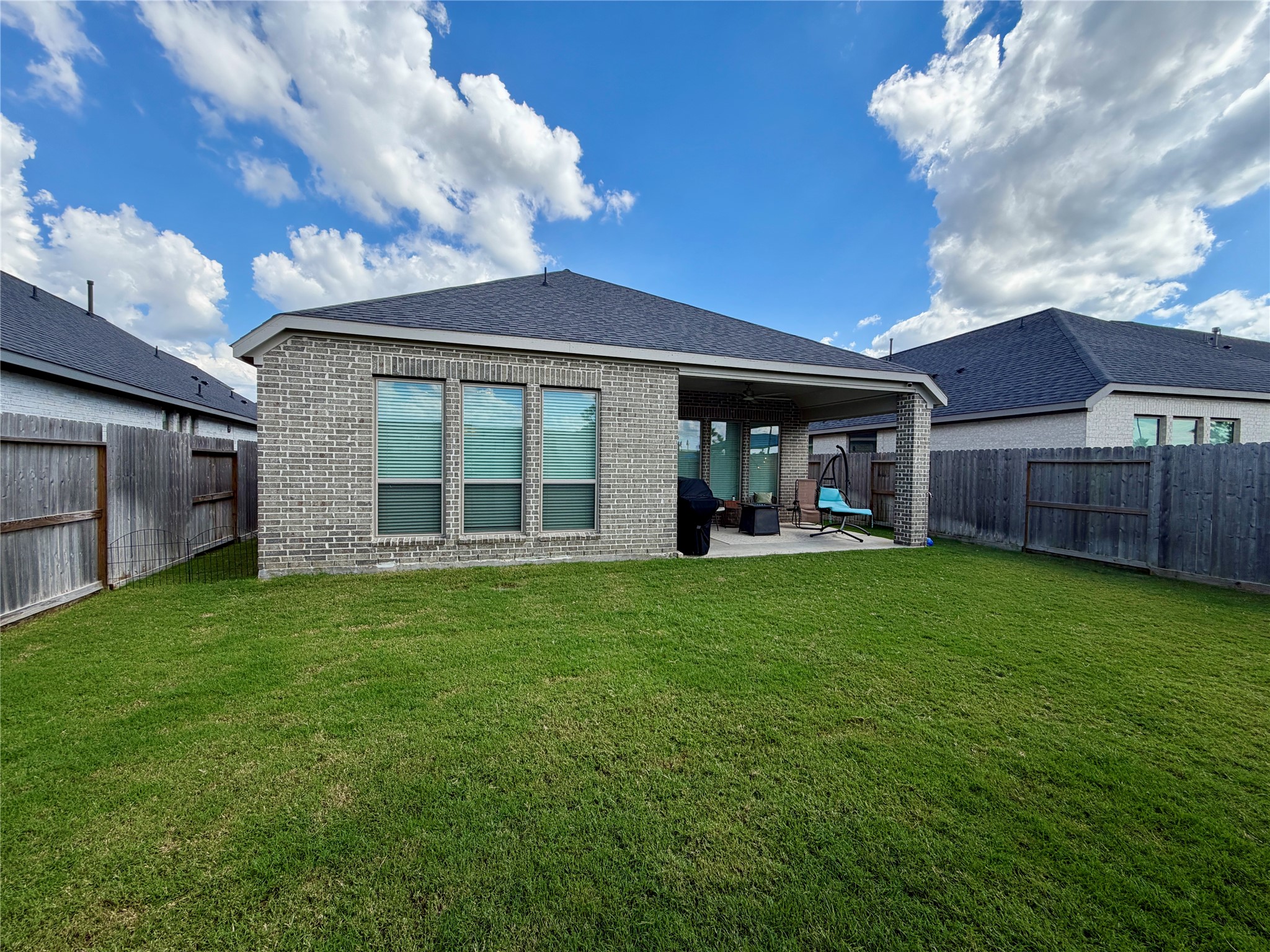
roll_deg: -0.6
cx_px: 635
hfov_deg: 102.1
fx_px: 514
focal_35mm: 14
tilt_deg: -1.6
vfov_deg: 85.7
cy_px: 476
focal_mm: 2.22
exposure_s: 1/770
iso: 25
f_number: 2.2
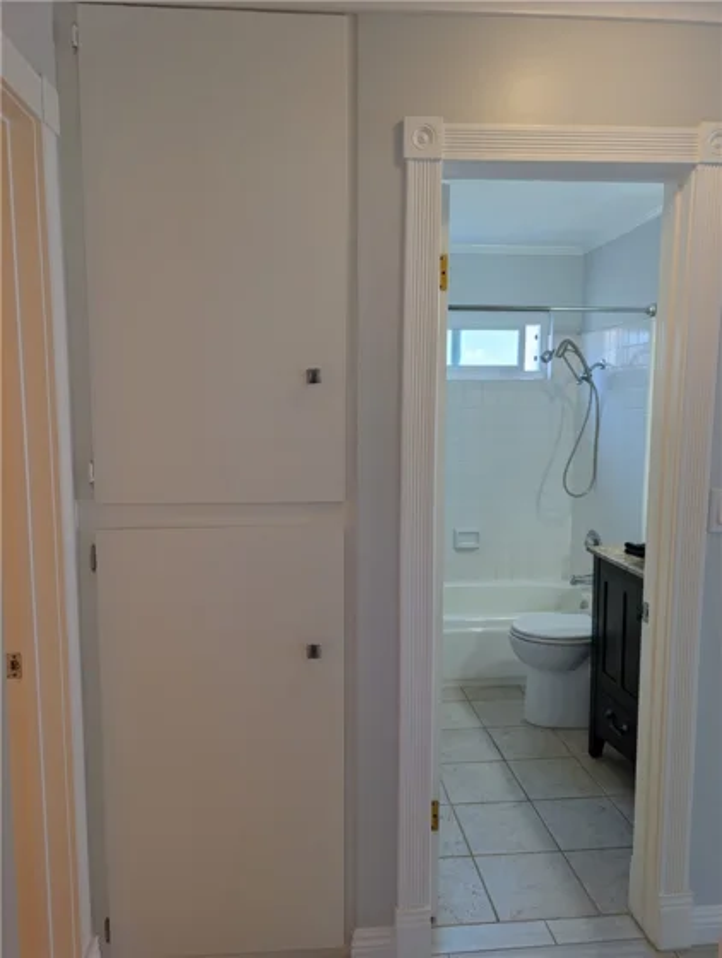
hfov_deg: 57.0
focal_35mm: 24
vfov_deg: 71.5
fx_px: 665
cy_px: 479
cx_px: 361
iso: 26
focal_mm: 6.9
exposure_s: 1/150
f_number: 1.68
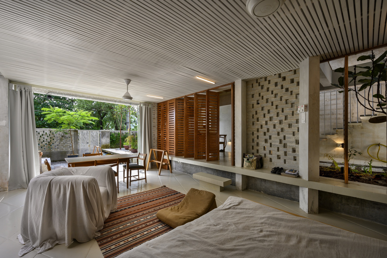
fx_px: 150
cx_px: 194
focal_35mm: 14
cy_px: 129
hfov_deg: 104.3
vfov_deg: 81.2
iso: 100
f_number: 13
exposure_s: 1/5
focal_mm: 14
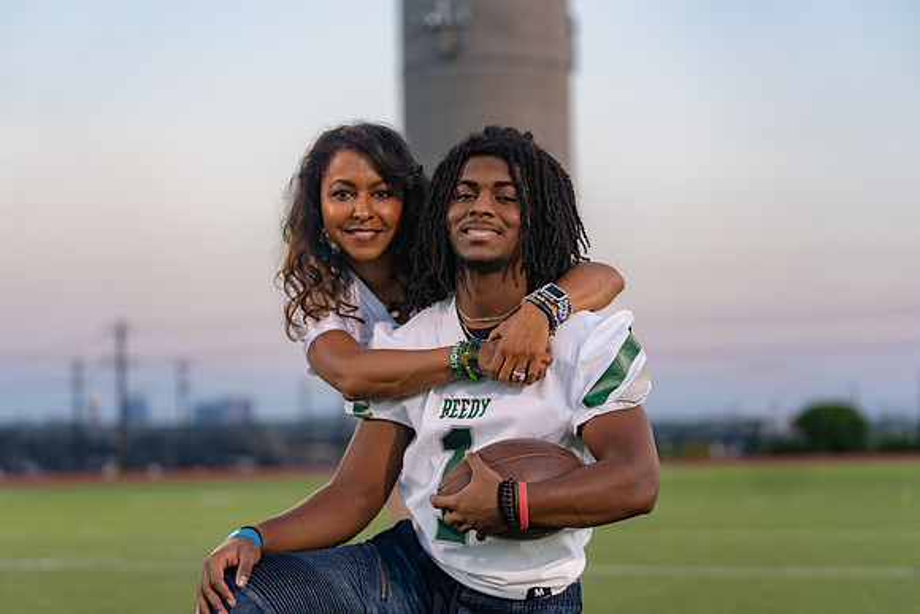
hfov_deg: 24.2
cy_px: 307
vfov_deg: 16.3
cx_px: 460
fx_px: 2142
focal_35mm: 84
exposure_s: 1/400
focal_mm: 81
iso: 640
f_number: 2.8
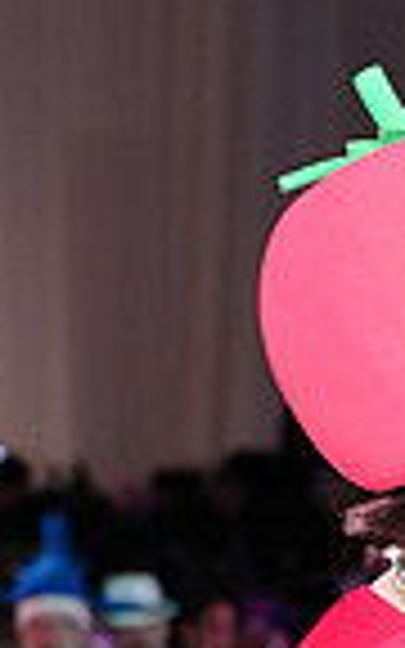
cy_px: 828
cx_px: 767
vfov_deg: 7.2
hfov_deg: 4.5
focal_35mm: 288
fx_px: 5086
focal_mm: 70
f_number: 4
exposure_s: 1/250
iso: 2500
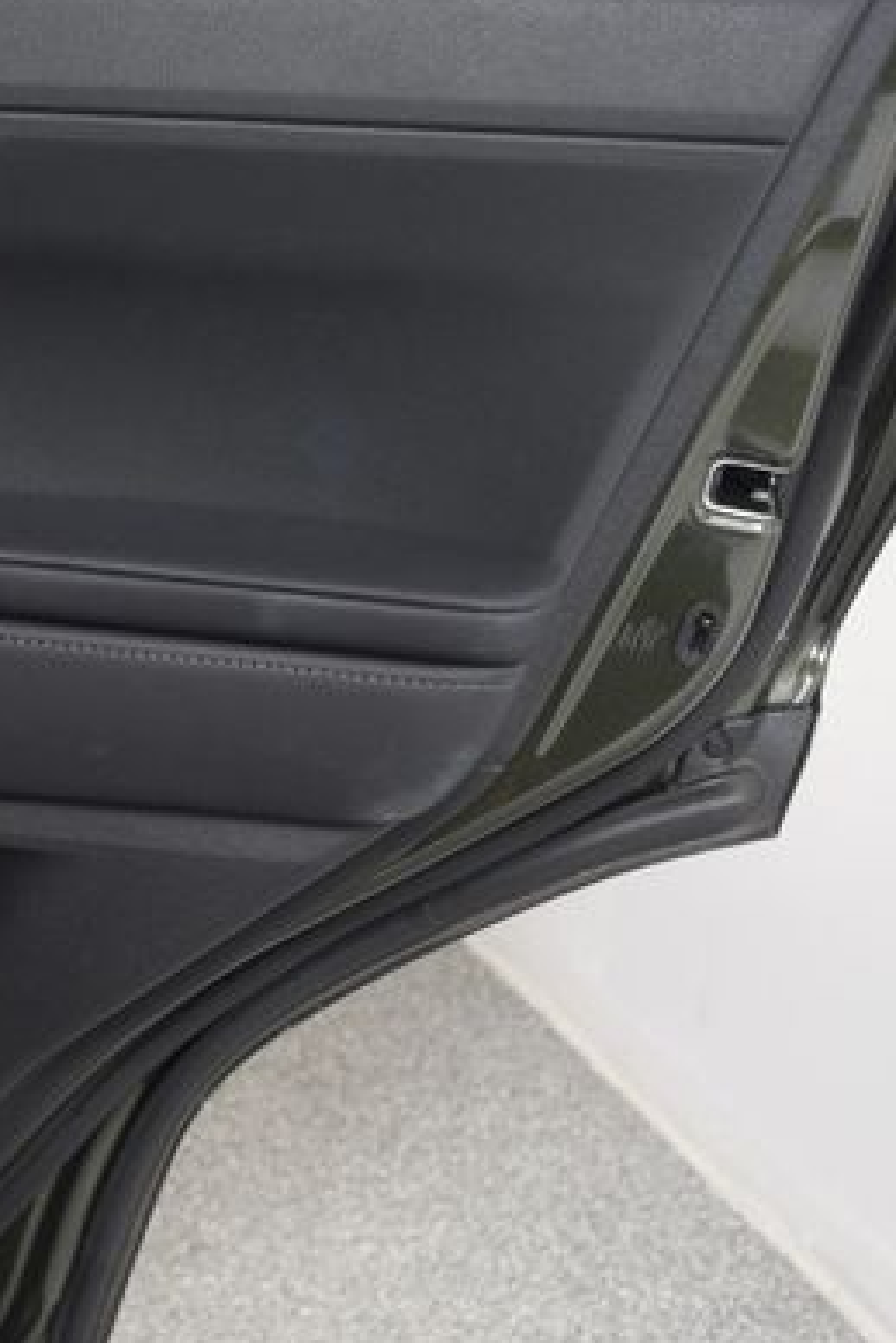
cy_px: 713
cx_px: -97
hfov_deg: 22.8
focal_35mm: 56
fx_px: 2089
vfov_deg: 35.6
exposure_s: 1/160
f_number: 4.5
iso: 100
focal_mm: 23
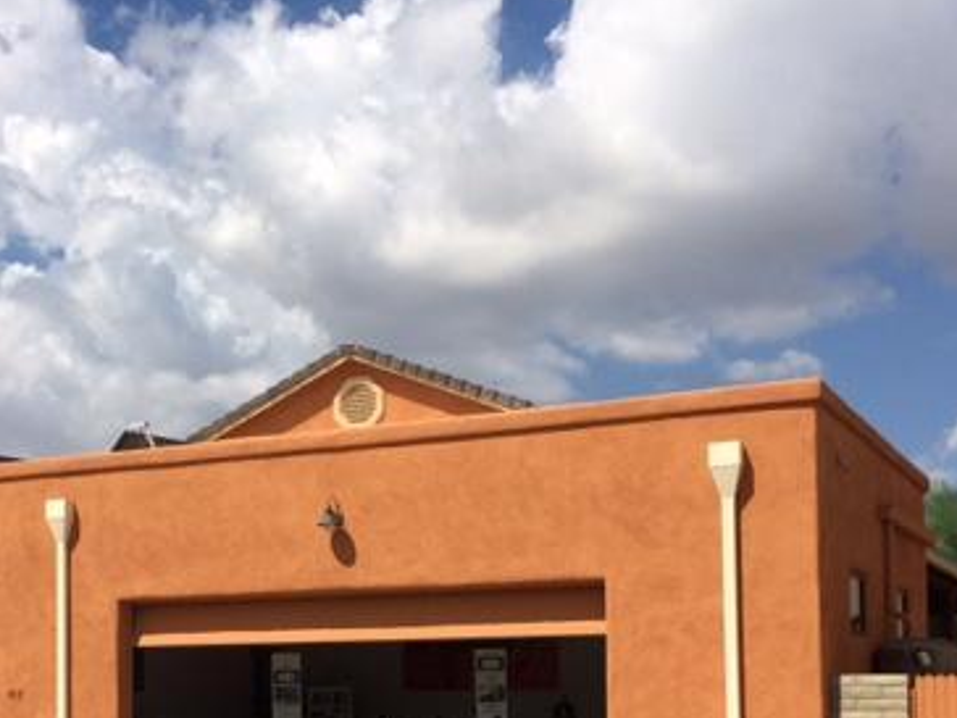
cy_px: 610
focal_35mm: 51
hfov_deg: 37.3
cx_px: 376
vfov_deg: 27.8
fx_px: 1410
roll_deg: +0.5
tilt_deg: +3.7
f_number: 2.2
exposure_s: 1/5128
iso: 32
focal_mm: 4.15
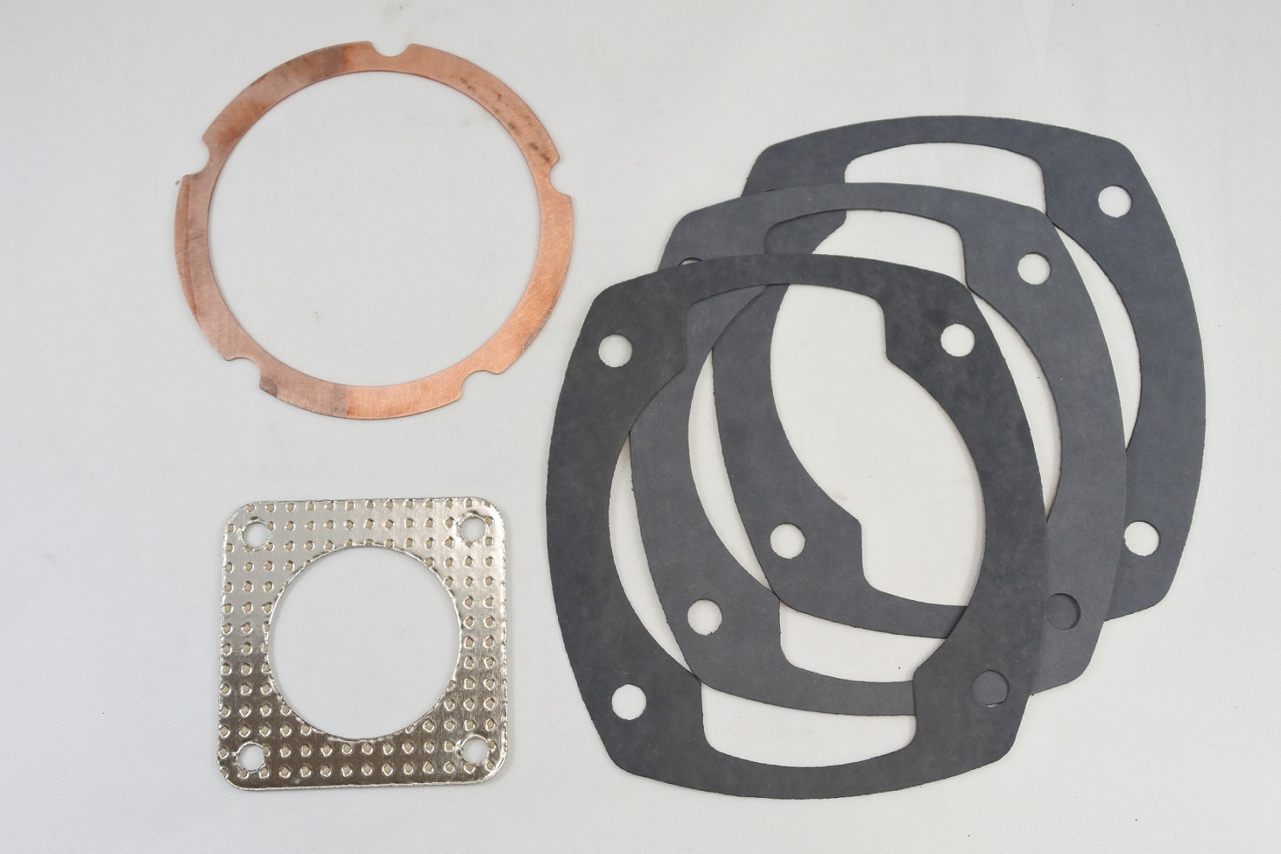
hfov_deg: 48.5
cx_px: 640
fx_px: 1423
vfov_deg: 33.4
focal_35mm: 40
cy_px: 427
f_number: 4.2
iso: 400
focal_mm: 15
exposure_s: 1/160
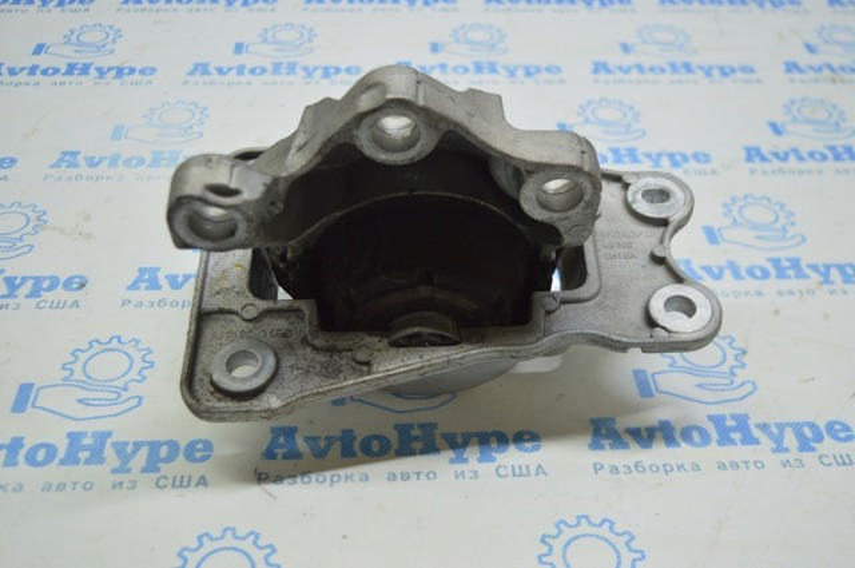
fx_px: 1032
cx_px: 428
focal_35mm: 44
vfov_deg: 30.8
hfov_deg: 45.0
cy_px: 284
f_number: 4.2
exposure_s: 1/40
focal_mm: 29
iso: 400
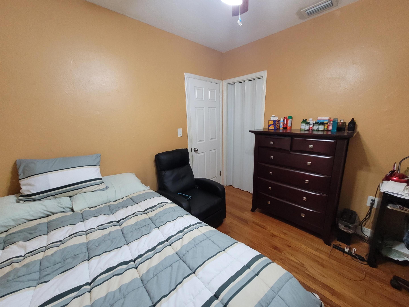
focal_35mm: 13
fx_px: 154
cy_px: 154
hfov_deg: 106.2
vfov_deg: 89.9
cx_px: 204
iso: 320
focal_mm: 1.74
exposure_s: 1/40
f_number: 2.2
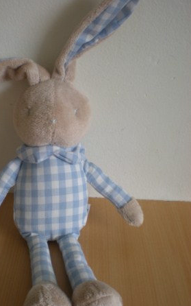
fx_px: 391
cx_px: 60
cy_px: 156
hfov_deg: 27.2
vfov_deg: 42.6
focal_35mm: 47
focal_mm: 6.3
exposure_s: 1/67.5
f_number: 3.1
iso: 64
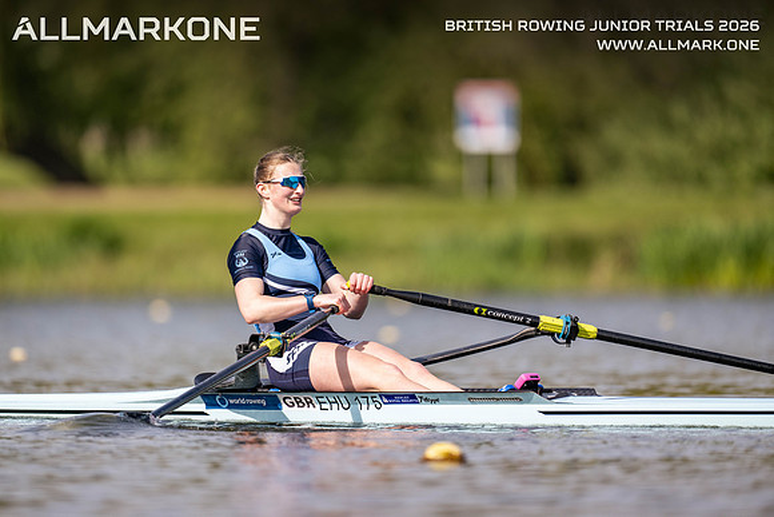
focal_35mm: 600
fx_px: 12902
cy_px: 258
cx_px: 387
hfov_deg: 3.4
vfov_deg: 2.3
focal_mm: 600
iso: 280
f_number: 4
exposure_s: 1/2500
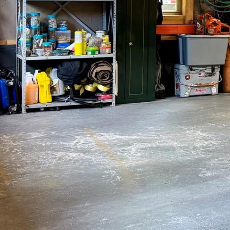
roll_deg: -2.5
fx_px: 669
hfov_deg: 17.2
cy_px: 14
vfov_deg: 19.1
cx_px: 367
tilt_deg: -2.7
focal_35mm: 89
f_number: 1.78
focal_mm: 6.76
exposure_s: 1/60
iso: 200
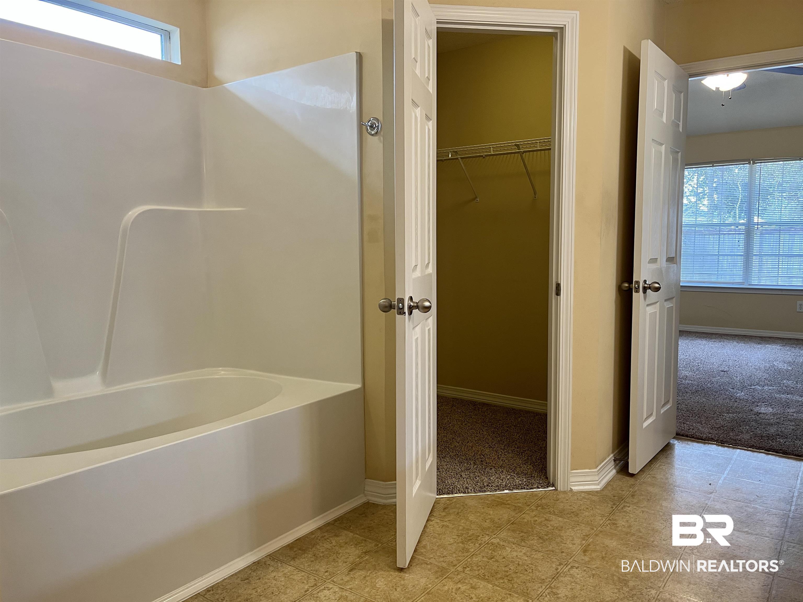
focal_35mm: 26
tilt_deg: -4.4
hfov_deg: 67.3
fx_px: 603
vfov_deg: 53.1
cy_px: 301
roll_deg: +0.8
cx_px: 402
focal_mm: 5.1
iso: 80
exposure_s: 1/60
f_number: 1.6
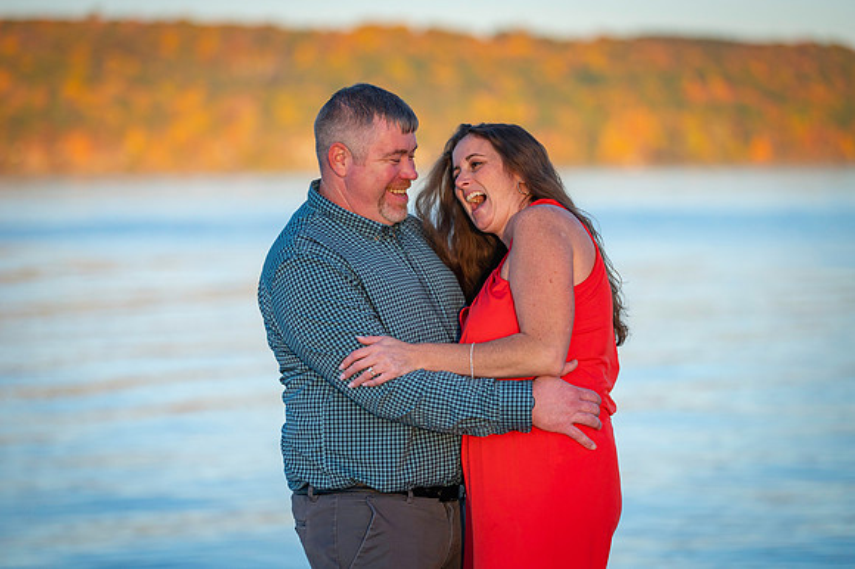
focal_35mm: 135
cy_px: 284
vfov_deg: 10.1
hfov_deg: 15.2
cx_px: 428
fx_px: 3204
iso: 640
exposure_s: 1/6400
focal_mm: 135
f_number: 2.8
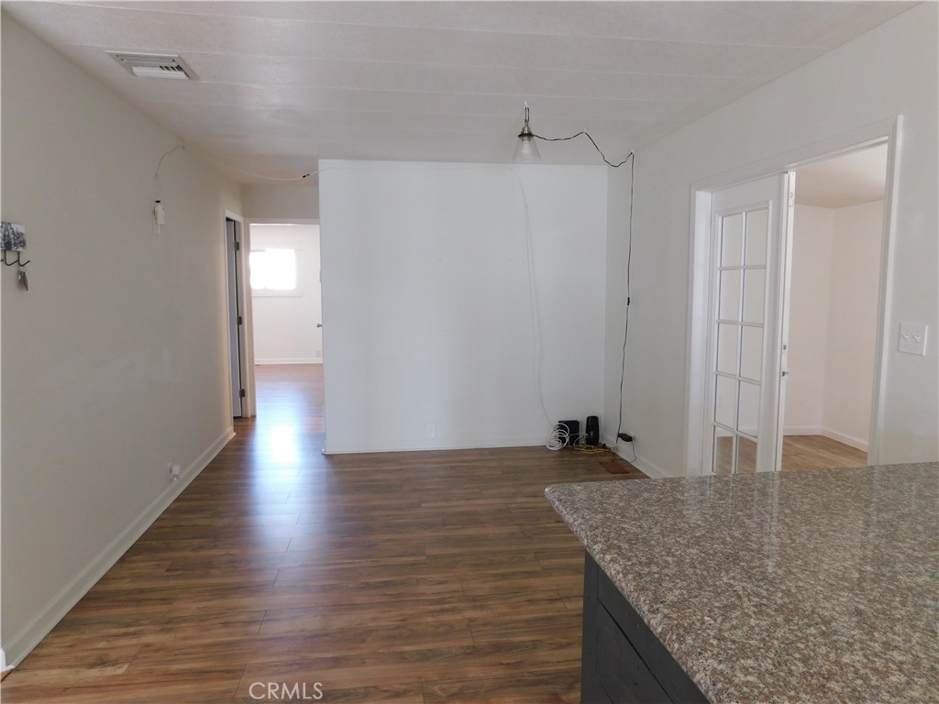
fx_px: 624
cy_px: 352
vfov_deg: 58.9
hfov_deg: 73.9
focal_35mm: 23
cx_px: 470
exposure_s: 1/30
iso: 160
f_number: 3
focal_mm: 4
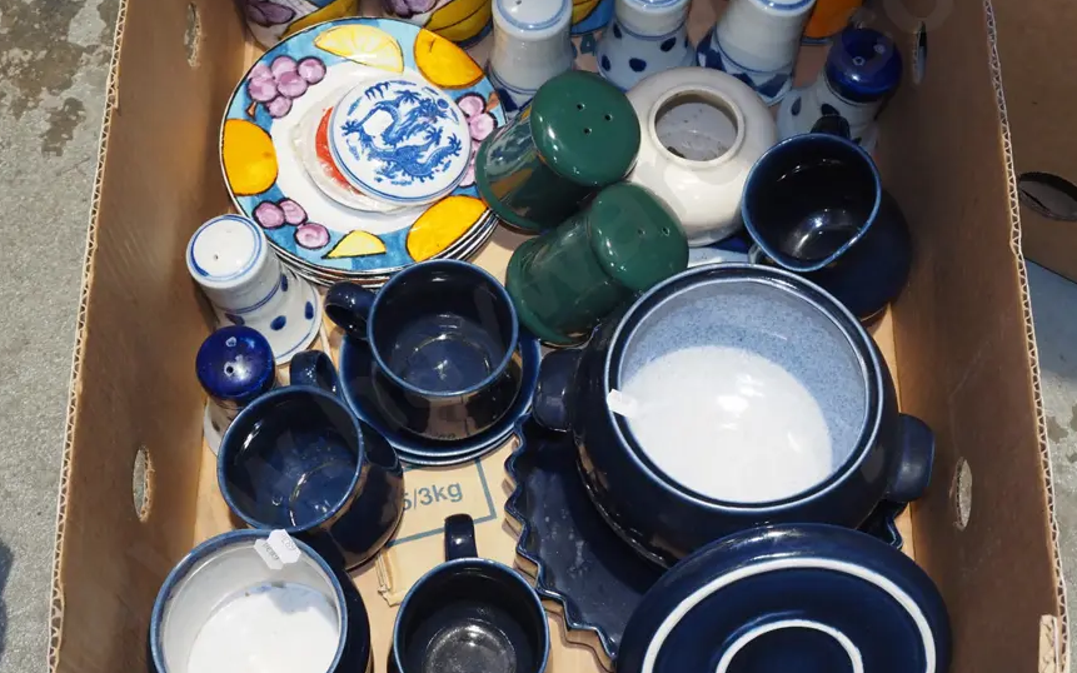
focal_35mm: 58
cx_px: 572
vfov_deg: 22.3
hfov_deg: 35.1
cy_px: 256
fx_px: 1702
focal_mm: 23
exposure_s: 1/60
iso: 1600
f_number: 5.6
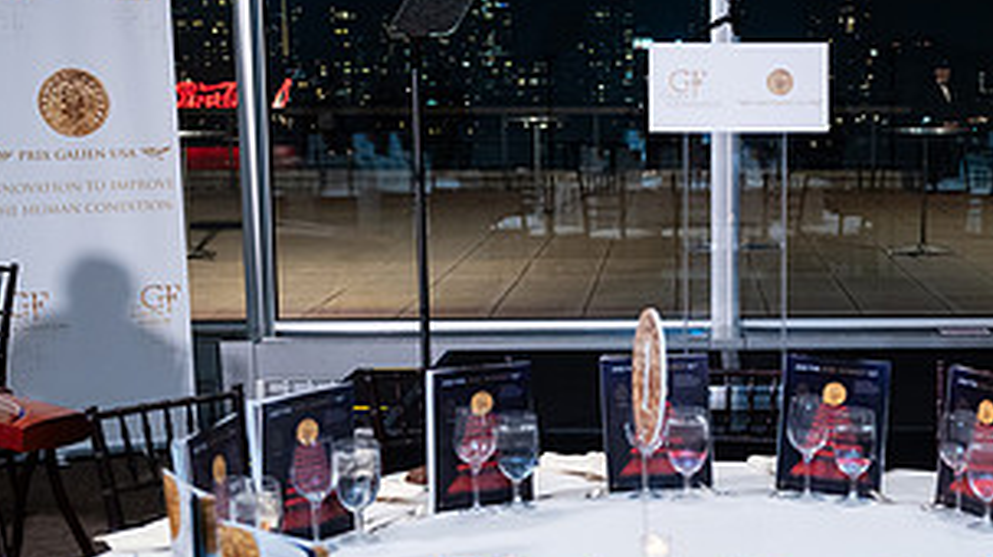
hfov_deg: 30.6
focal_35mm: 68
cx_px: 729
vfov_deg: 17.7
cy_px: 366
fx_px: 1789
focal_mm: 32.5
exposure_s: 1/200
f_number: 3.2
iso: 3200
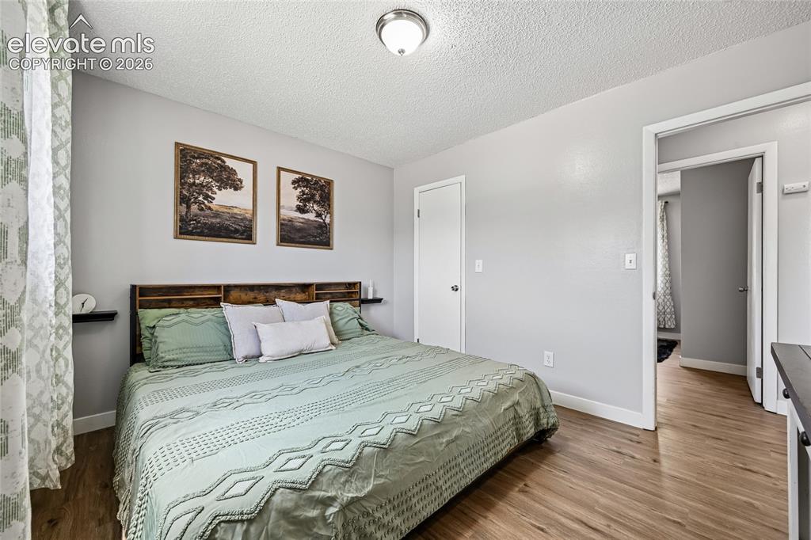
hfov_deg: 104.3
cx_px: 406
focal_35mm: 14
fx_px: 315
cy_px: 270
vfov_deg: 81.2
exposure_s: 1/10
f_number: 10
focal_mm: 14
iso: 400
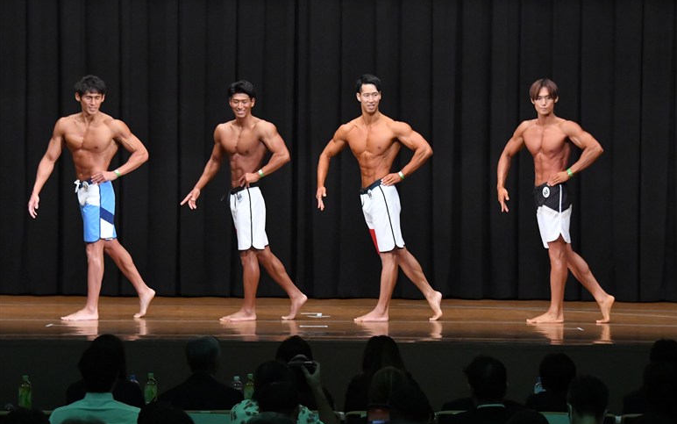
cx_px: 339
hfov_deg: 15.1
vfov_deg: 9.5
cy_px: 203
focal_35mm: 138
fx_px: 2547
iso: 8000
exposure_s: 1/400
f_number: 5.6
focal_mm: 90
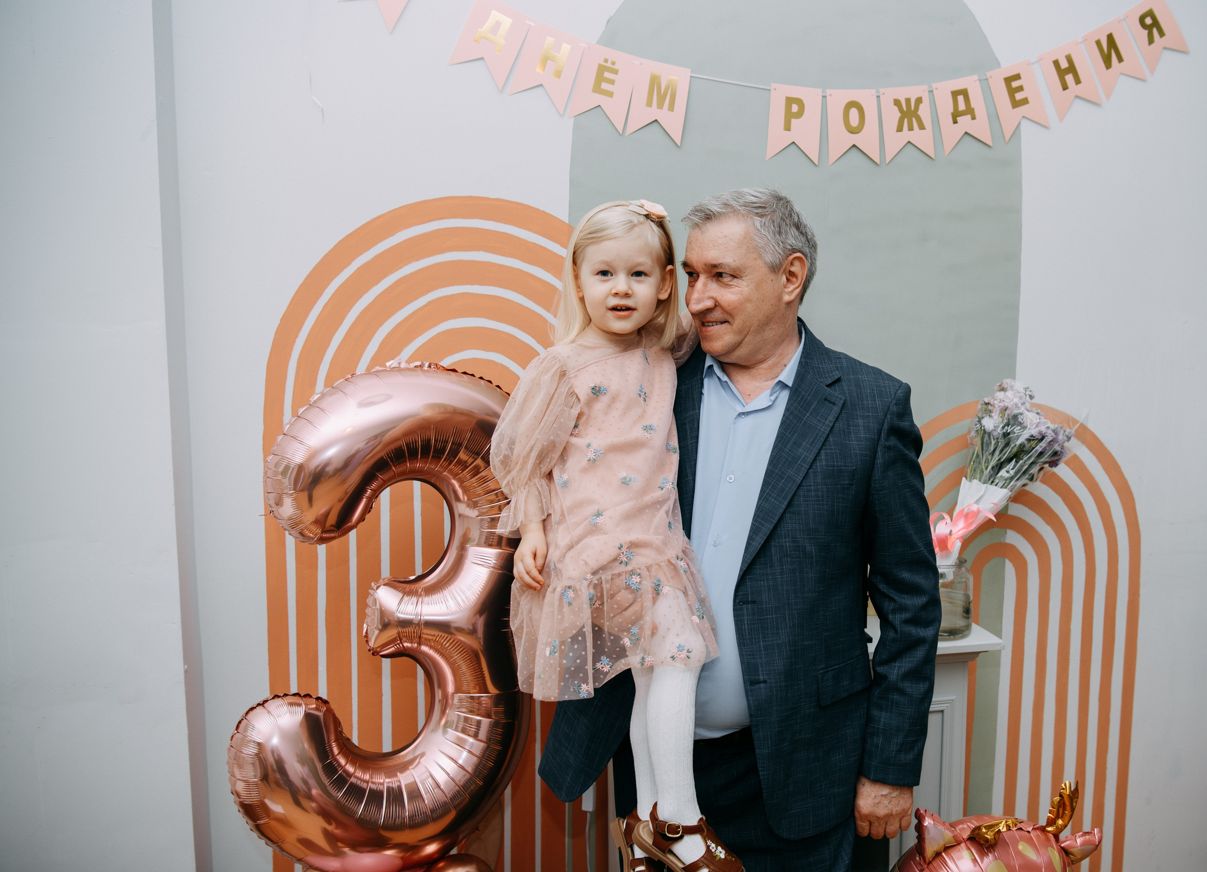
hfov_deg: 53.0
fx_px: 1201
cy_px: 427
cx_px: 720
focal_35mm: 35
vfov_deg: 39.9
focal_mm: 30
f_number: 3.5
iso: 160
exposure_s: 1/200
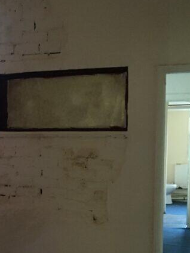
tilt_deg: -7.3
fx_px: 512
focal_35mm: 70
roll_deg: -0.8
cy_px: 184
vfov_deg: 27.5
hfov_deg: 20.3
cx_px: -5
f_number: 2.2
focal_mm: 4.15
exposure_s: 1/20
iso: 200
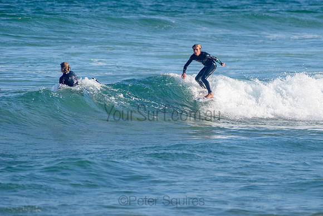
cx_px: 198
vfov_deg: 2.2
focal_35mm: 613
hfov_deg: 3.4
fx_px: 5503
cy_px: 88
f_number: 5.6
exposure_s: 1/2000
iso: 160
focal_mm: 500
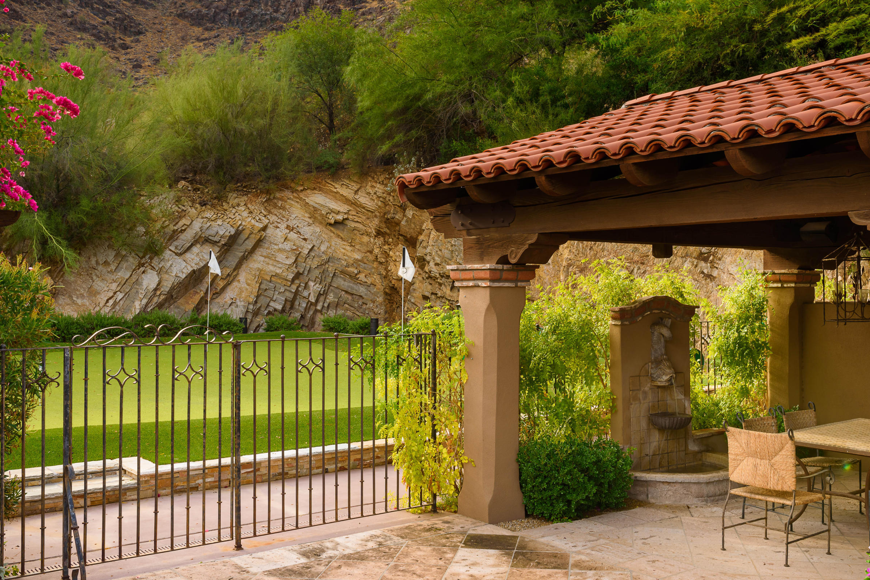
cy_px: 253
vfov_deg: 33.3
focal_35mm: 40
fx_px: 966
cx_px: 484
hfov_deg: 48.4
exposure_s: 1/20
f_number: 13
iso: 200
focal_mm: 32
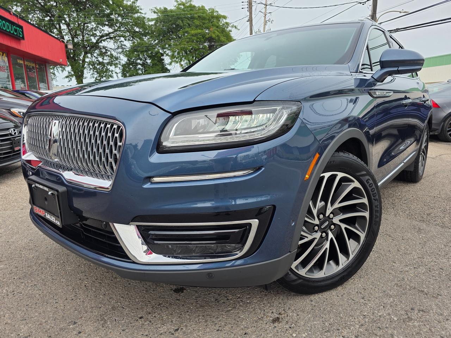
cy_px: 169
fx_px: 300
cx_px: 226
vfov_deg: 58.9
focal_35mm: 23
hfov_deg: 73.9
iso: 40
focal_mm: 6.3
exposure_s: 1/1033
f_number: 1.7
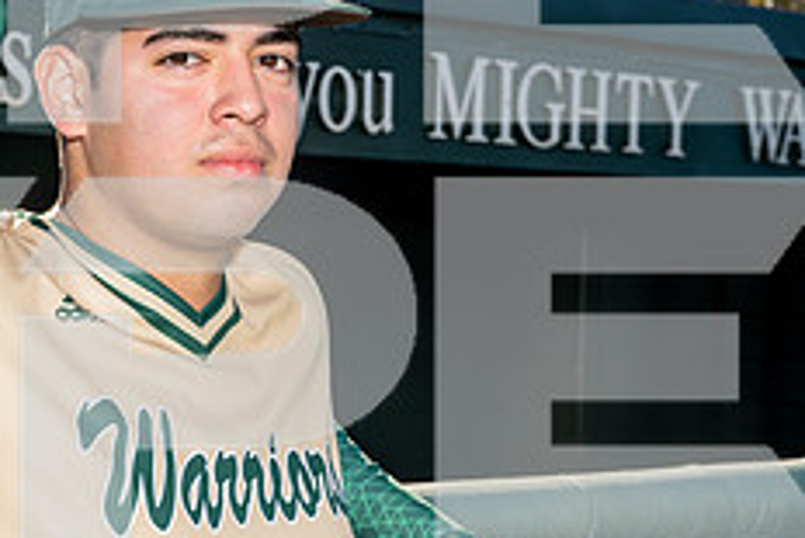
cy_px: 363
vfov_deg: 11.4
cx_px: -49
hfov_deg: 16.6
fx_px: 2685
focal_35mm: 120
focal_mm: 48
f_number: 8
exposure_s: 1/250
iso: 100
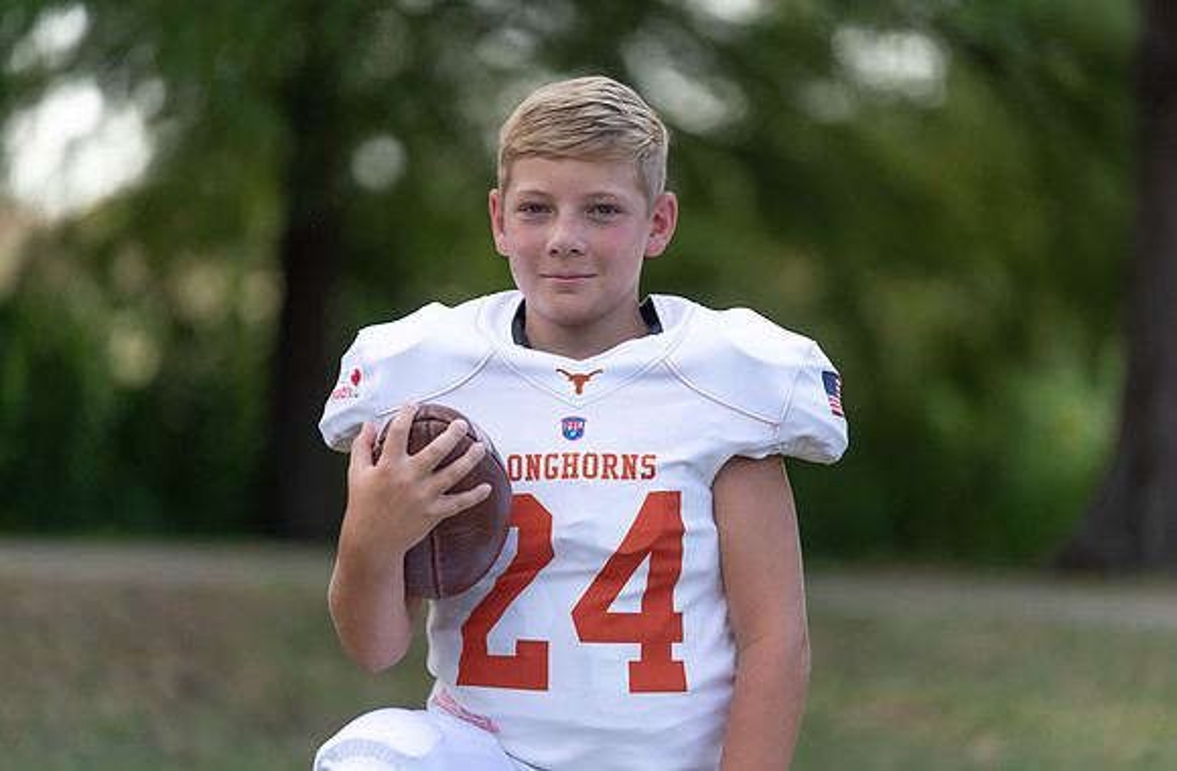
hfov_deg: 12.2
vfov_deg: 8.0
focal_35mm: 169
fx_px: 5505
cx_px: 598
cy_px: 395
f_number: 2.8
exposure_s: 1/400
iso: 100
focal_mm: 165
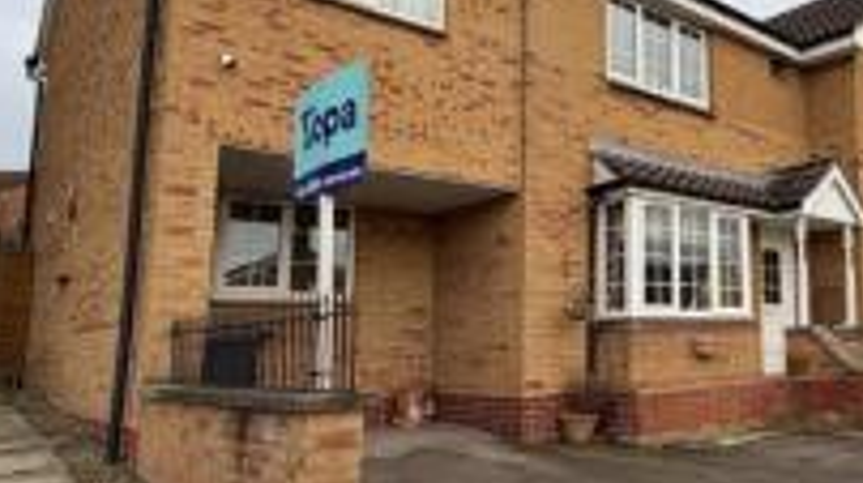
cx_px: 780
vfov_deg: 36.5
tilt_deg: +7.5
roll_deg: +1.6
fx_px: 731
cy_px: 246
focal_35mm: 32
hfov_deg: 53.3
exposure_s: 1/363
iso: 50
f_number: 2.2
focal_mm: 2.22
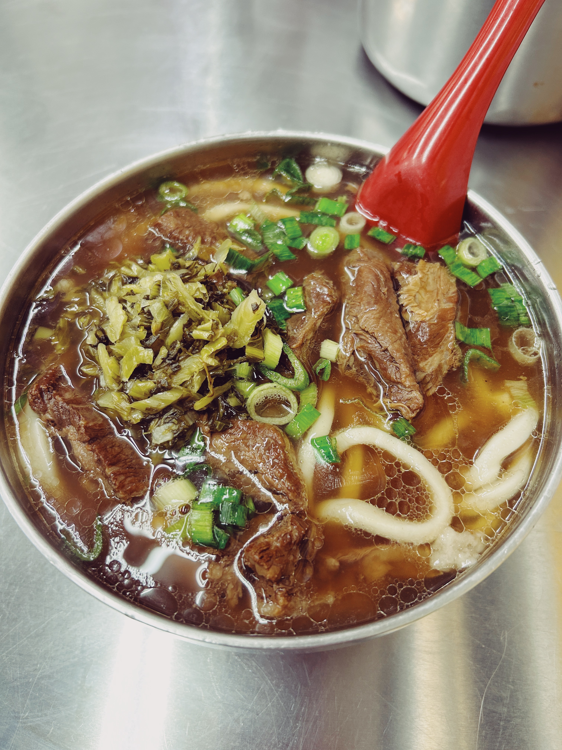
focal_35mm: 26
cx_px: 281
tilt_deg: -62.8
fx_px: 563
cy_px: 375
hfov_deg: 53.1
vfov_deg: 67.3
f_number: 1.5
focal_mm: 5.7
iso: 100
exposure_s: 1/60
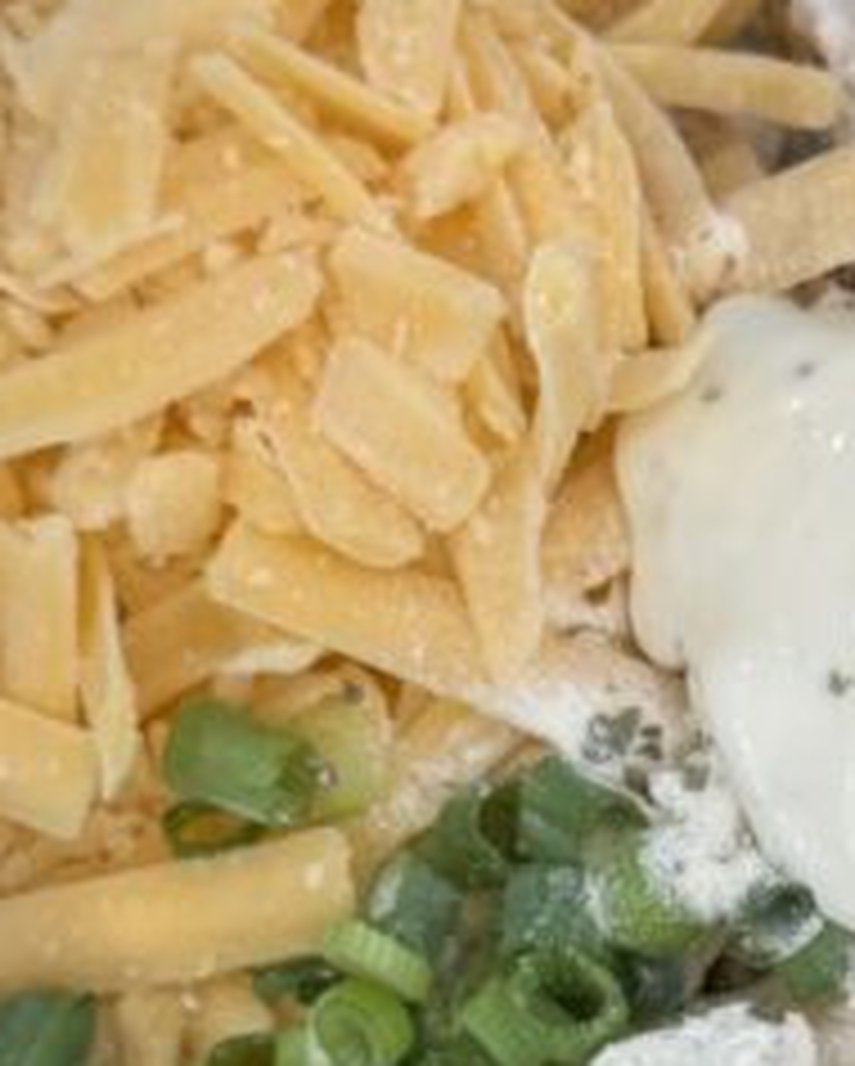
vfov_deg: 12.1
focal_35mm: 158
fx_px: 4991
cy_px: 972
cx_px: 1098
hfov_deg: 9.6
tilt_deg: -78.5
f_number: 1.78
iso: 64
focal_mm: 6.76
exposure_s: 1/60
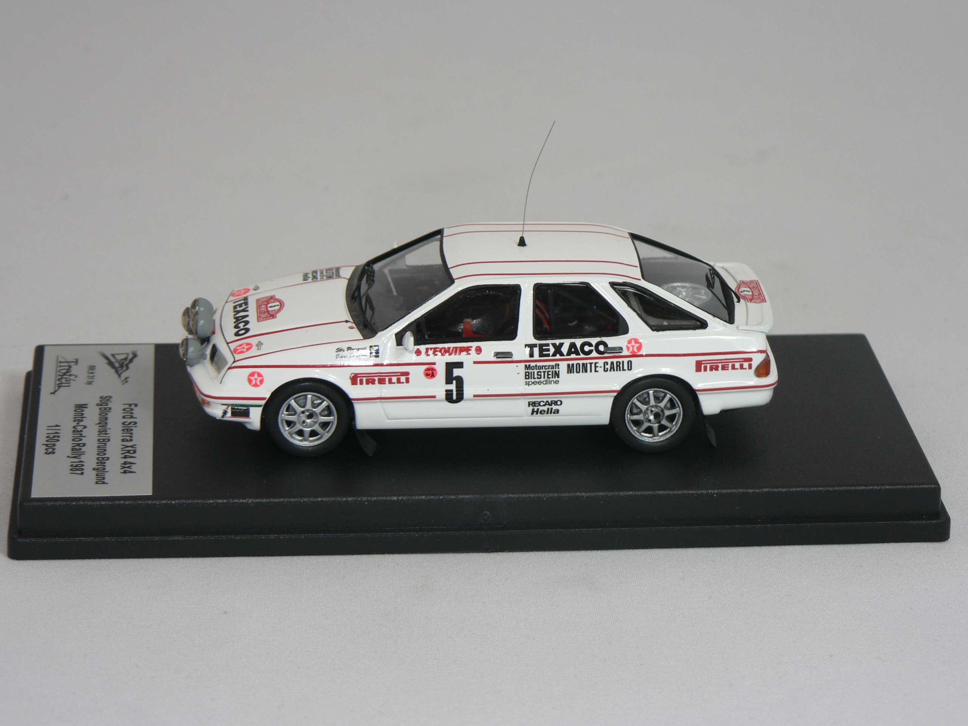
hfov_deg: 16.8
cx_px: 484
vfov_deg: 12.7
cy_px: 363
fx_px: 3272
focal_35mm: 117
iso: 80
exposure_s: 1/60
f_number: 3.2
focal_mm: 19.5
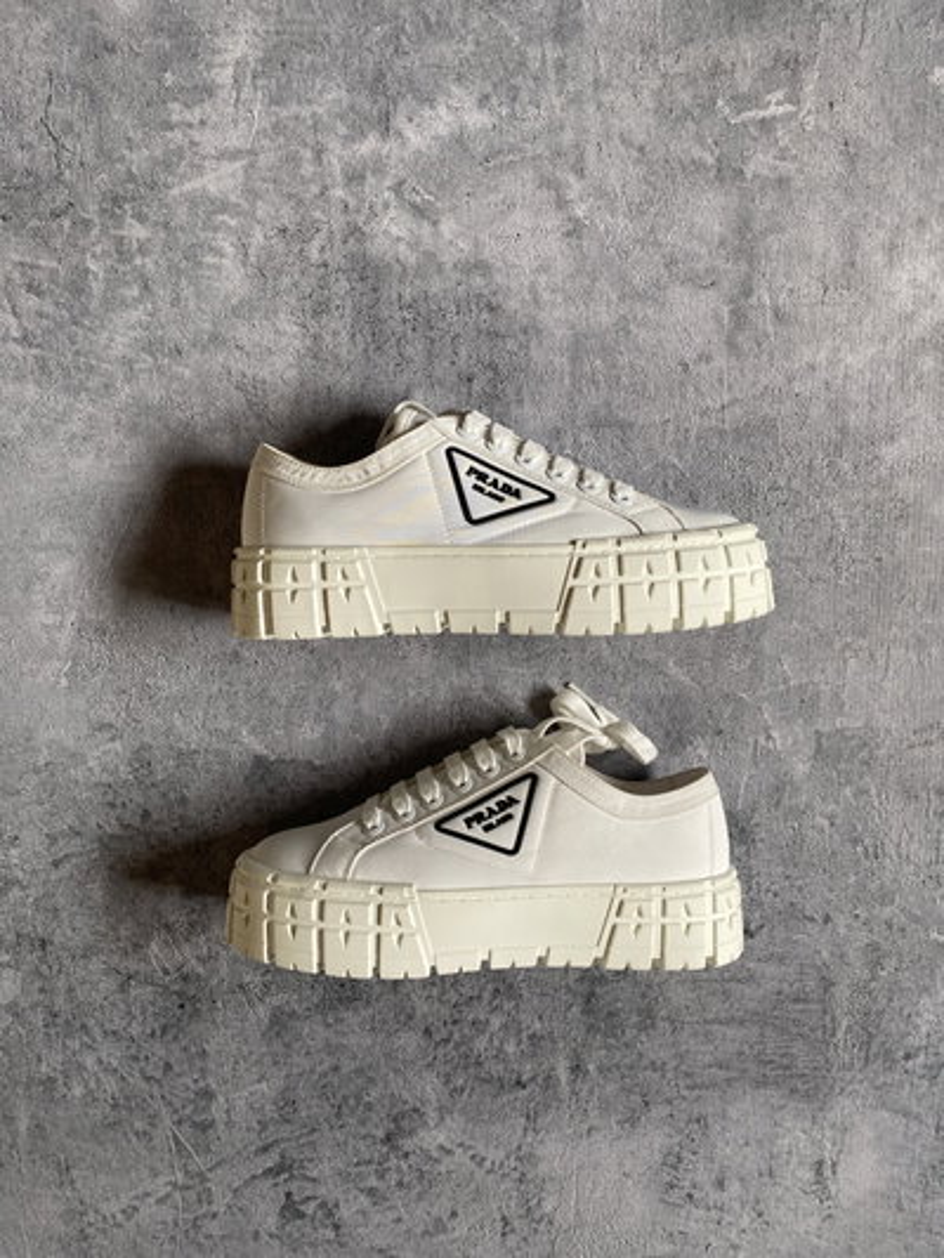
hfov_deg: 53.1
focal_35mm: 26
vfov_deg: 67.3
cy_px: 629
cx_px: 472
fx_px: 945
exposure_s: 1/121
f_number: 1.8
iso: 100
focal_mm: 4.25
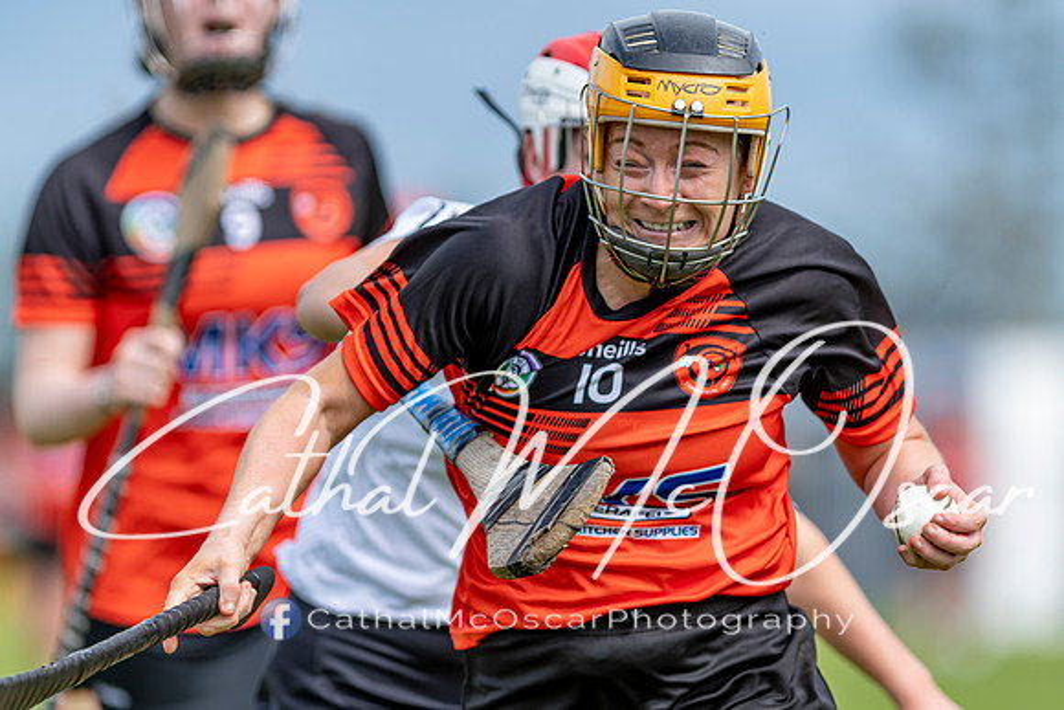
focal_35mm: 450
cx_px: 532
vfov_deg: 3.1
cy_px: 355
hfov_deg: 4.6
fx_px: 13302
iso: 125
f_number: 2.8
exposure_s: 1/2000
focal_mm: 300
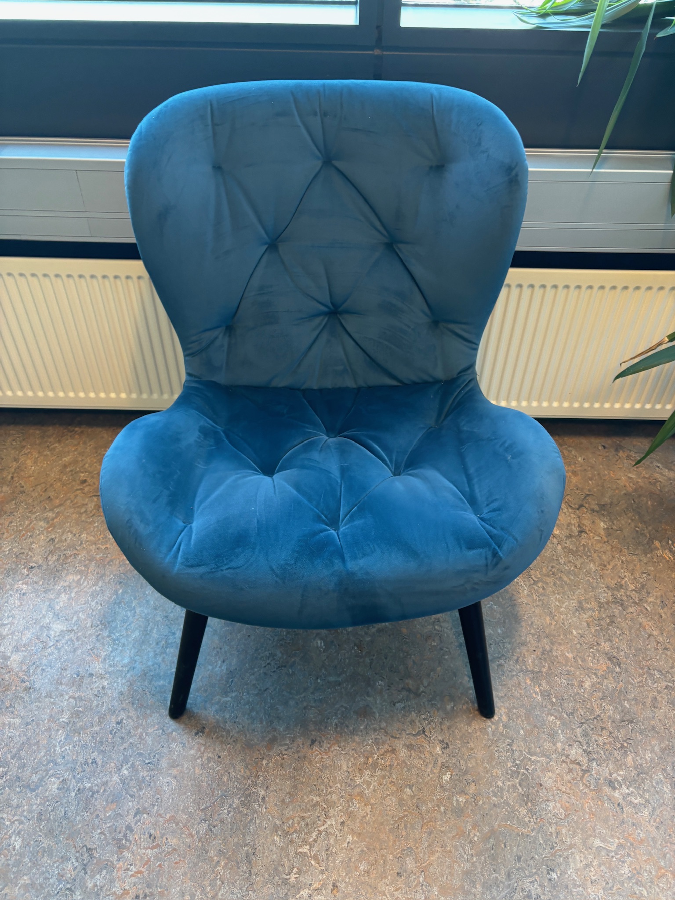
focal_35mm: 26
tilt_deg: -39.6
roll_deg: -0.8
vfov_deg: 67.3
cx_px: 338
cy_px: 450
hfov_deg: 53.1
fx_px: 676
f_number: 1.6
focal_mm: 5.96
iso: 160
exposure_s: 1/60
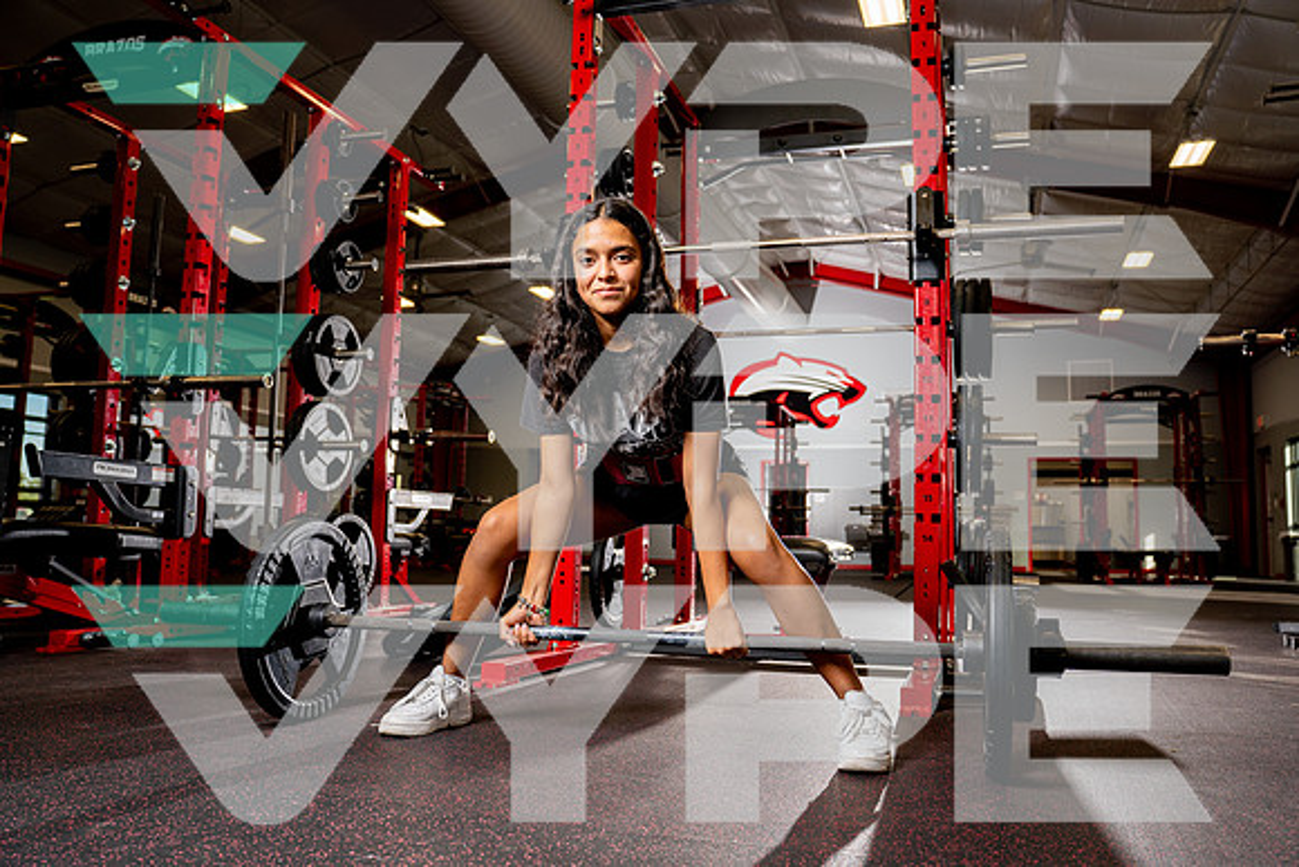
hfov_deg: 63.6
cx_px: 650
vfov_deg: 45.0
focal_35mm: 29
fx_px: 1047
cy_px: 434
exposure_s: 1/250
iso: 100
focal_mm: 29
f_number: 4
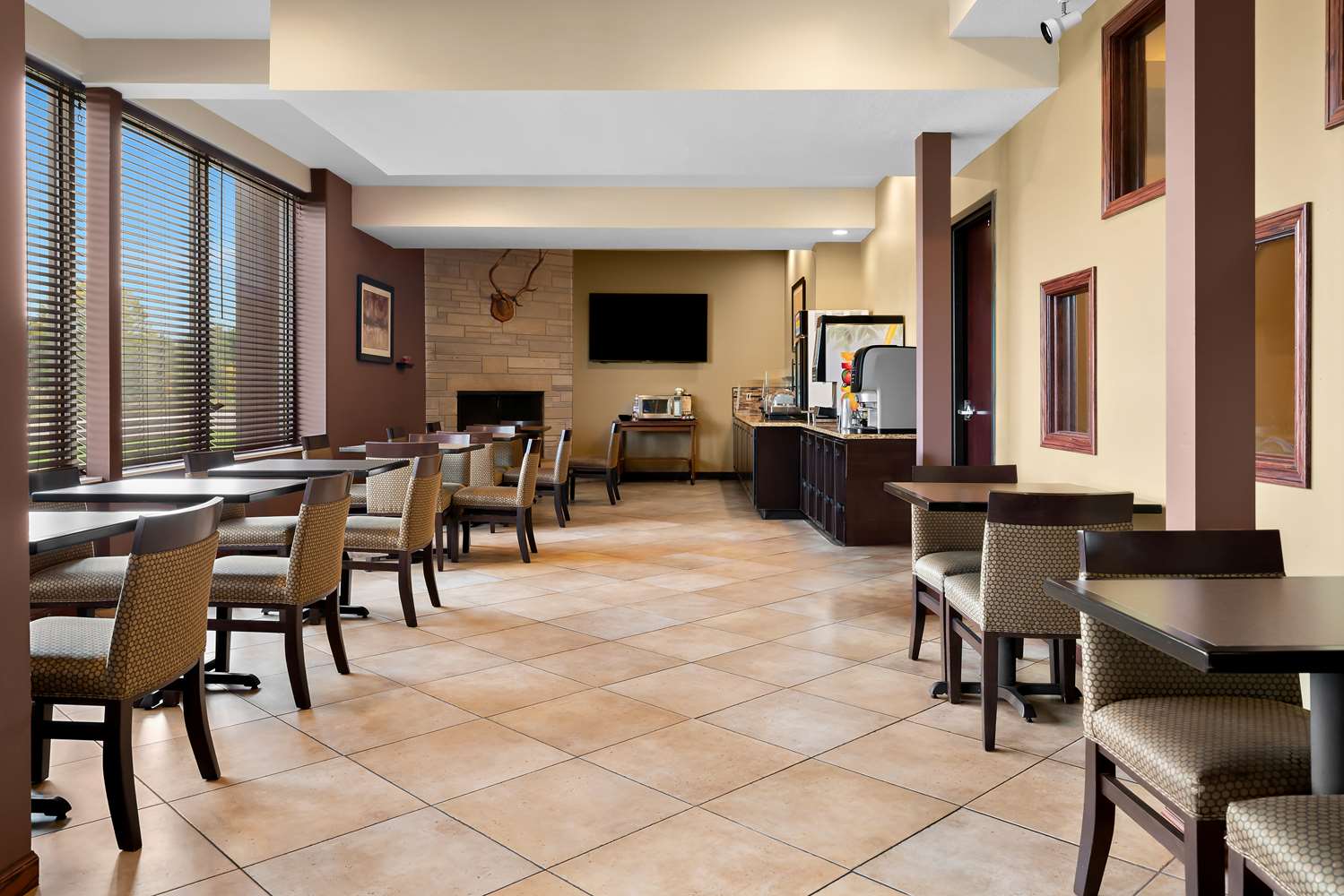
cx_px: 672
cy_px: 448
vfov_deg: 53.2
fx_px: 896
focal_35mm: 24
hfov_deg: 73.7
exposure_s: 1
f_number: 8
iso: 400
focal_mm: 24
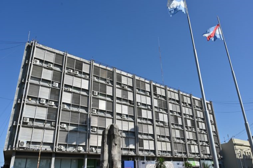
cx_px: 126
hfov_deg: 73.7
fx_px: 169
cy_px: 84
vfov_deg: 53.1
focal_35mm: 24
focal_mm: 24
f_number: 10
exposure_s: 1/250
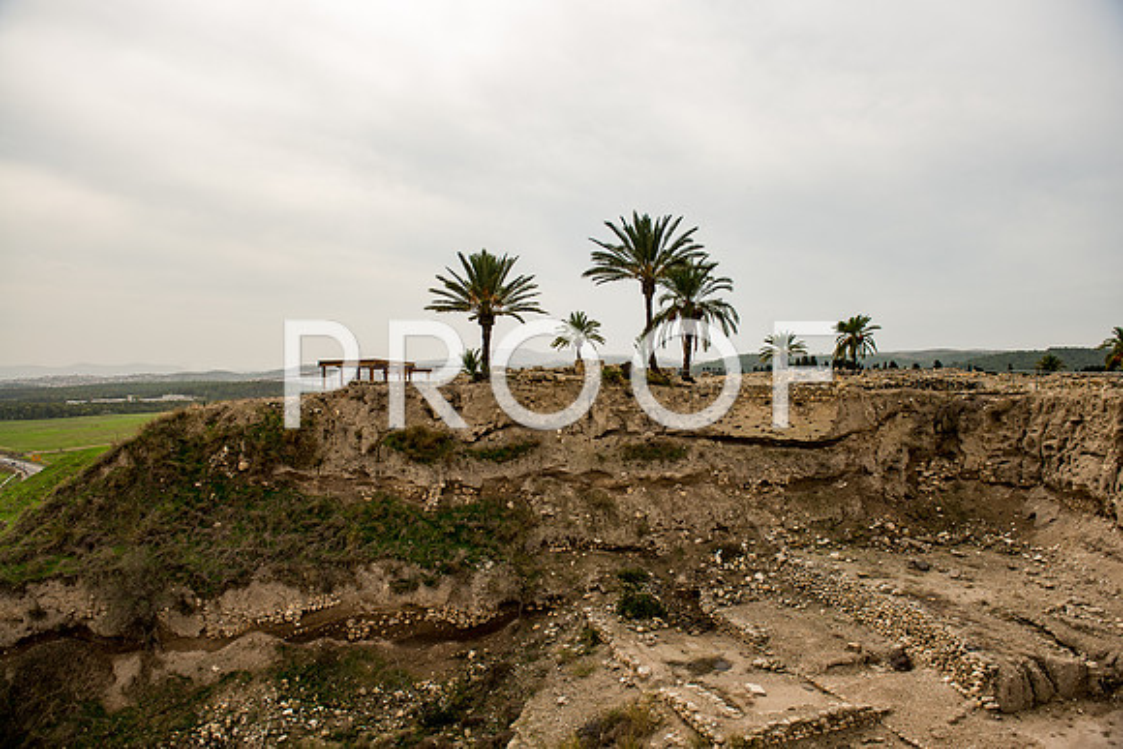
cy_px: 374
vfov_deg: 53.2
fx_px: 749
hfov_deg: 73.7
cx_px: 562
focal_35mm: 24
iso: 100
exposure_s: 1/1000
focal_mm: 24
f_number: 3.5
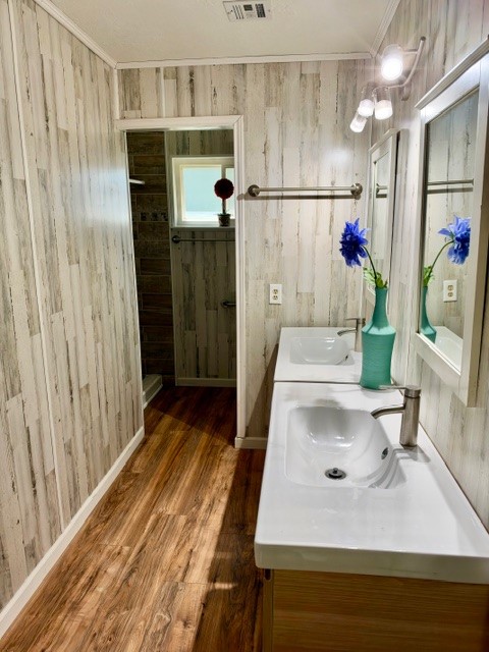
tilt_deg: -11.1
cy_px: 326
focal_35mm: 24
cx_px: 244
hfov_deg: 56.8
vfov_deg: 71.6
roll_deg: +0.5
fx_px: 452
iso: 80
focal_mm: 6.93
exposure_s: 1/120
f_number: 1.8
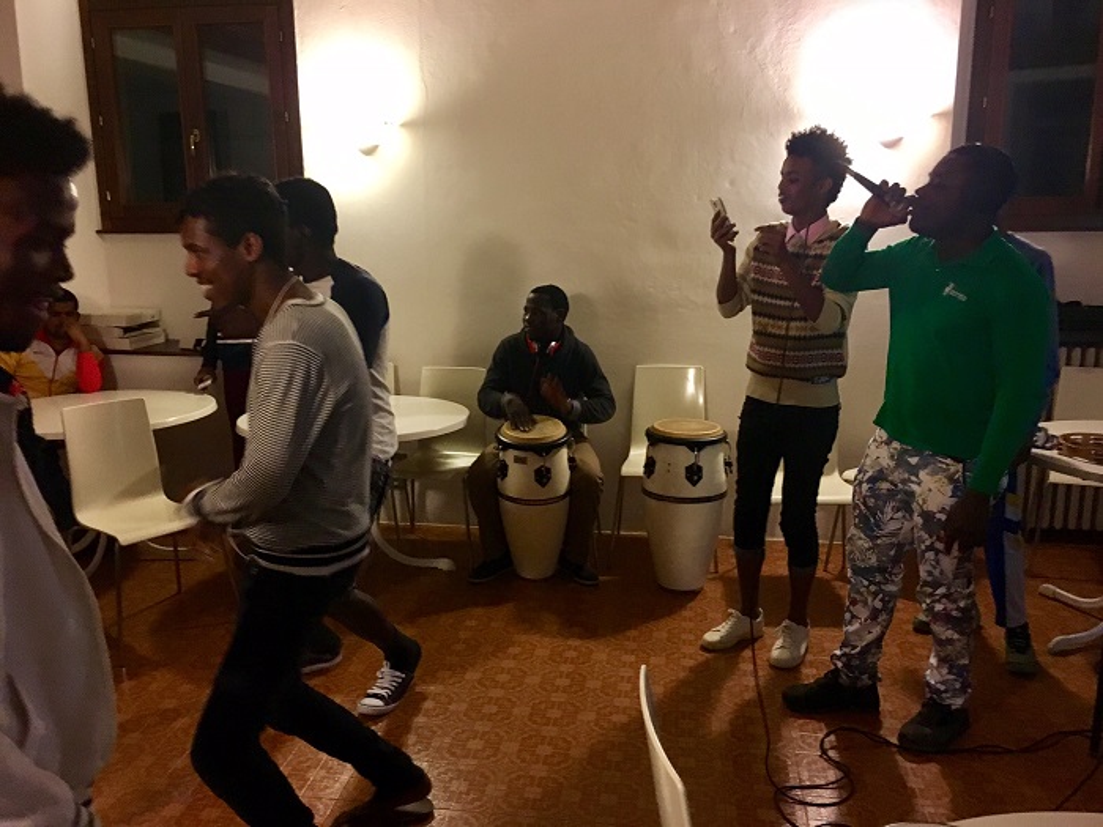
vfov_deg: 48.2
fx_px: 924
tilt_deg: -11.8
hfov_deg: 61.7
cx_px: 552
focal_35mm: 29
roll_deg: +1.0
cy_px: 414
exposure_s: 1/17
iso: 200
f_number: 2.2
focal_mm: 4.15
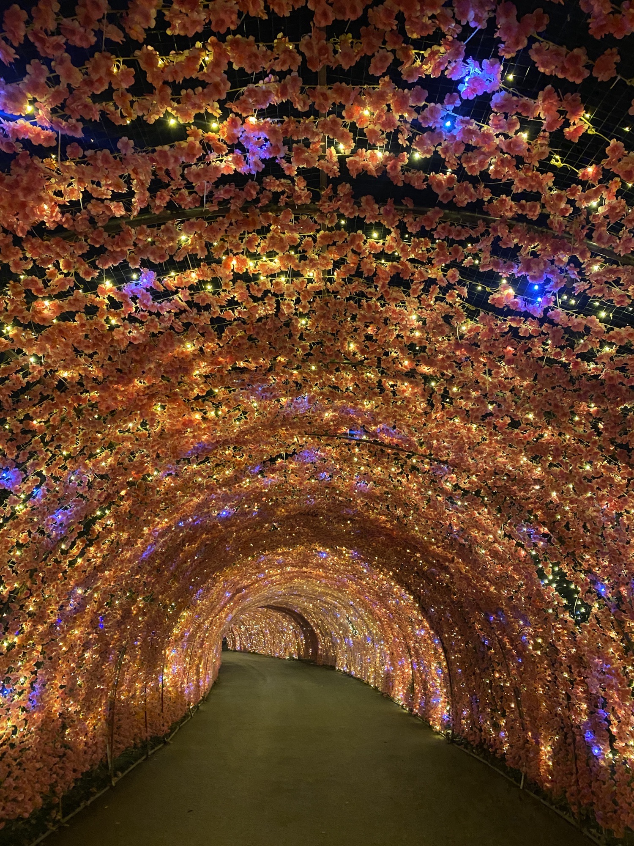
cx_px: 317
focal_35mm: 26
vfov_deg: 67.3
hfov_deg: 53.1
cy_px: 423
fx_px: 635
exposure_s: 1/25
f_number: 1.8
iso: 640
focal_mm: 4.25
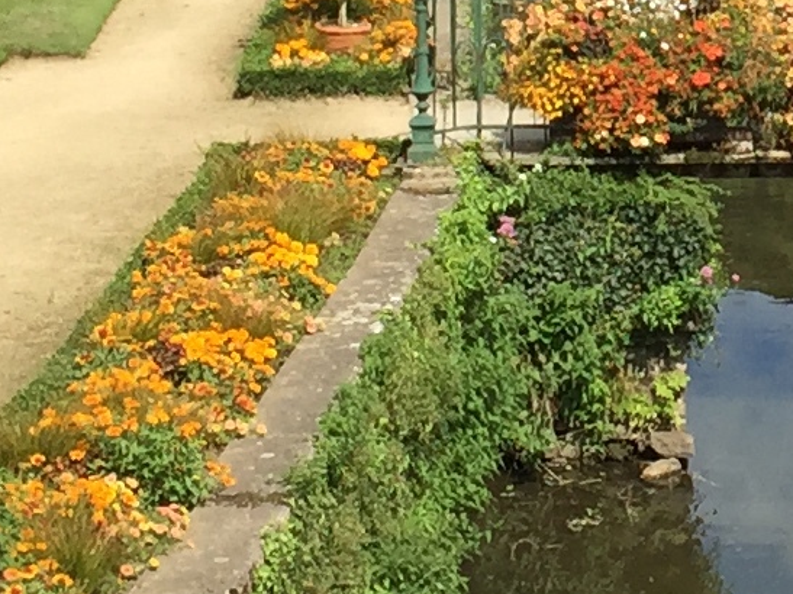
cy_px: -184
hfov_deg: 11.3
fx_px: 3962
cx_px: 870
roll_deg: -1.1
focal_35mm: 173
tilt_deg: -5.2
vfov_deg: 8.5
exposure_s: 1/1980
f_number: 2.2
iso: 32
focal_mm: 4.15
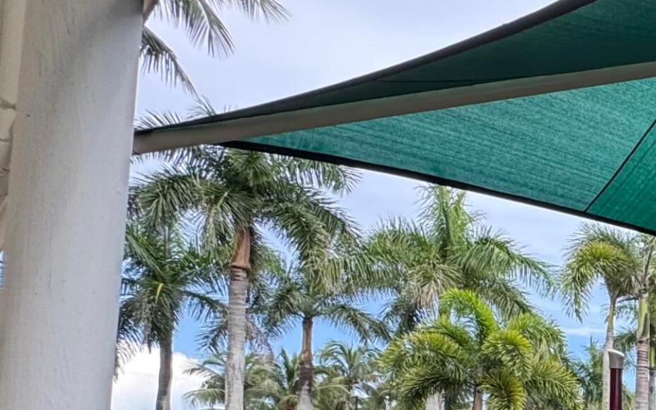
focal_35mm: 48
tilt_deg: +3.3
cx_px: 1005
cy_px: 455
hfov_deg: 27.4
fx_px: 858
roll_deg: +0.3
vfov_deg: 24.9
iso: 40
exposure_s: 1/222
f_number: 2.2
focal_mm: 2.22
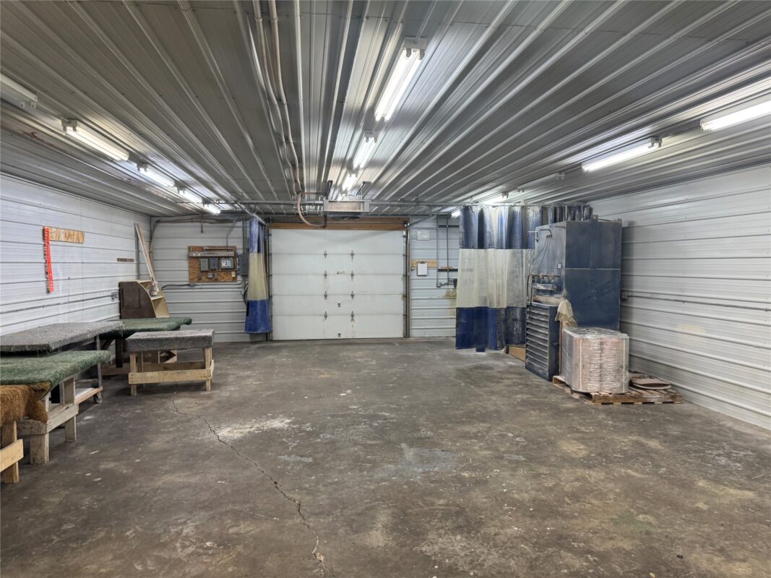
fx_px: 534
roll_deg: -0.1
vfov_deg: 56.8
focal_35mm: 24
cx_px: 386
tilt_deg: -3.5
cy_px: 289
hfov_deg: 71.6
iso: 160
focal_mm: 6.76
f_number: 1.78
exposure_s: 1/120
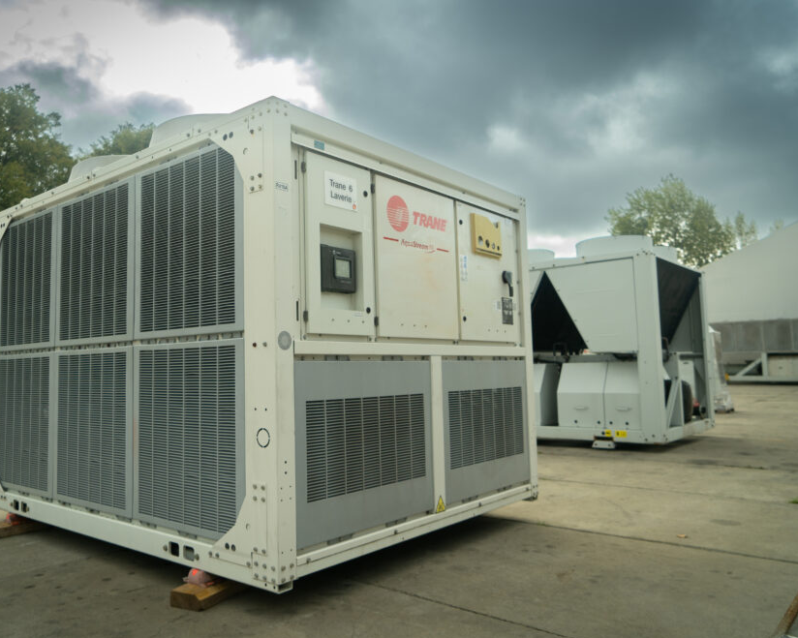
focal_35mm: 28
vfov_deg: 51.5
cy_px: 315
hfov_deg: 61.9
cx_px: 336
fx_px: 661
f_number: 4
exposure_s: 1/200
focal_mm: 24
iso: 125
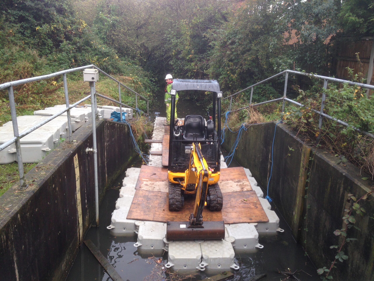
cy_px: 140
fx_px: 357
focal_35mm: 33
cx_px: 187
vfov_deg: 42.9
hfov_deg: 55.4
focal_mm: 4.12
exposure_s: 1/120
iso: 50
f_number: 2.4
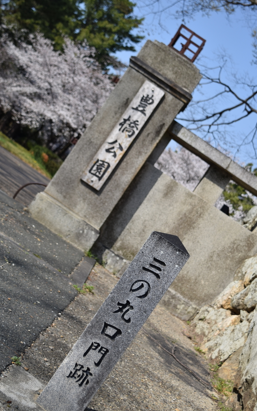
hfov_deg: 23.2
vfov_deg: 36.3
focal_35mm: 56
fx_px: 627
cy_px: 208
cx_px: 133
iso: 100
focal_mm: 36
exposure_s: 1/800
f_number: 5.6
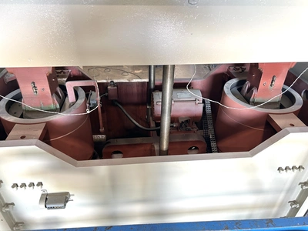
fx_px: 231
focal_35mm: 26
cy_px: 116
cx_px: 154
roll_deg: -1.2
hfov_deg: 67.3
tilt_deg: -33.9
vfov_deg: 53.1
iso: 160
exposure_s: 1/60
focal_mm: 5.7
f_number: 1.5
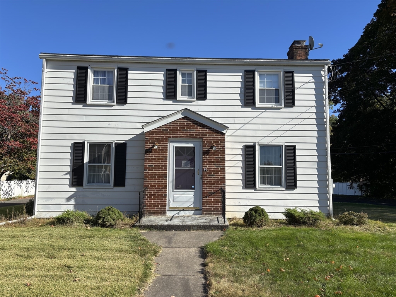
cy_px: 148
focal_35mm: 26
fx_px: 297
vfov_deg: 53.1
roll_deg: -1.2
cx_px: 198
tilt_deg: +6.2
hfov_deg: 67.3
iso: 50
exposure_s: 1/3106
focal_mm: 5.96
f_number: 1.6
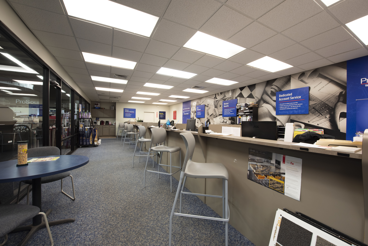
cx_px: 184
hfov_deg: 104.2
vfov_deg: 81.2
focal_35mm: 14
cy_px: 123
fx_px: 143
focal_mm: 14
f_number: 11
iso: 400
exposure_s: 1/5
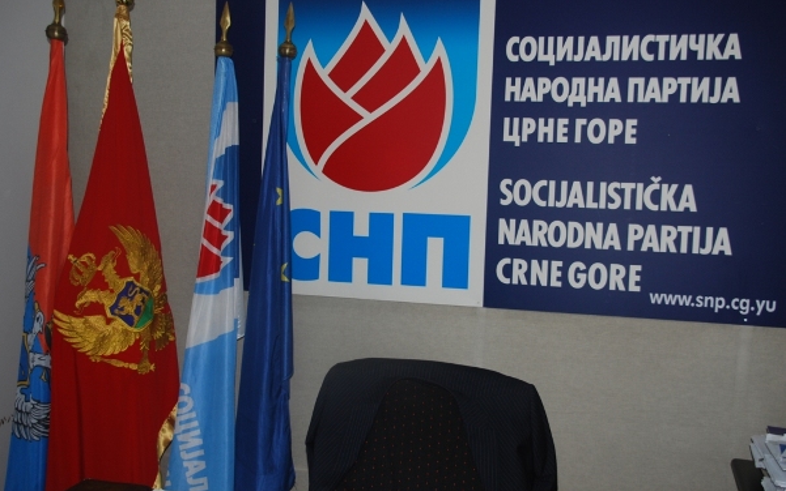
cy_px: 249
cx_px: 394
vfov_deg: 32.0
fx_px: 857
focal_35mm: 40
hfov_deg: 49.3
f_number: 4.2
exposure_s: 1/60
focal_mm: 26
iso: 200
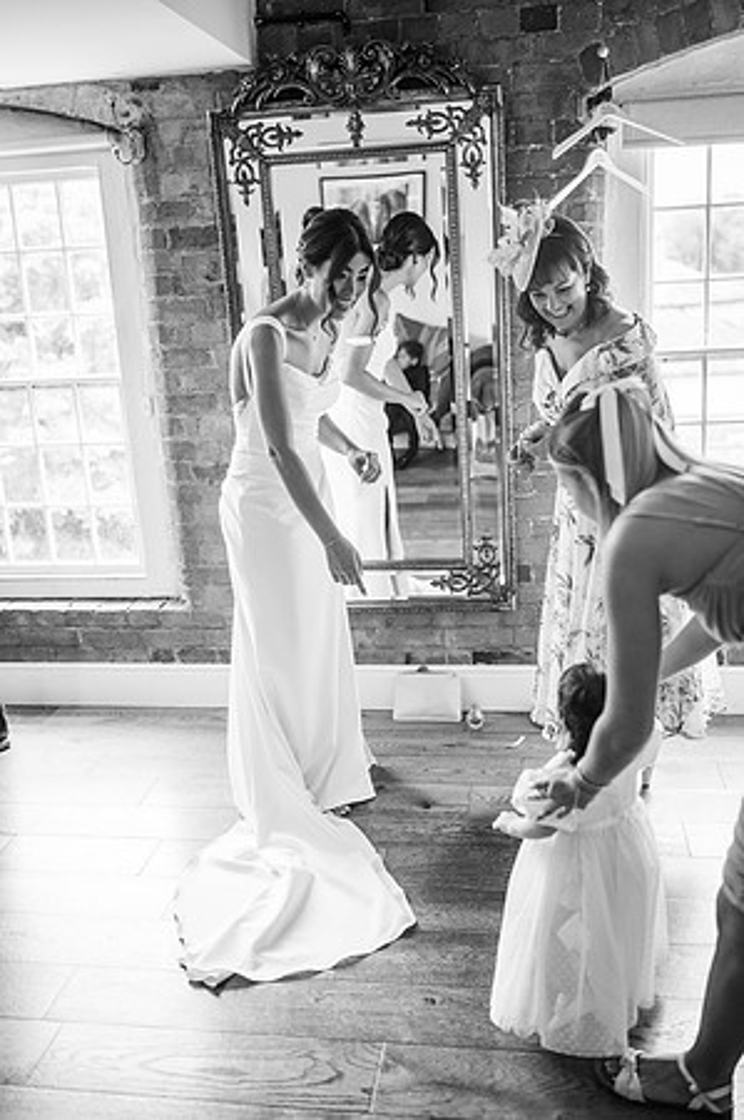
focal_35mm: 35
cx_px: 372
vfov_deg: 54.5
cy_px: 560
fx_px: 1087
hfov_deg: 37.8
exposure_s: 1/200
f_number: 2
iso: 400
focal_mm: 35
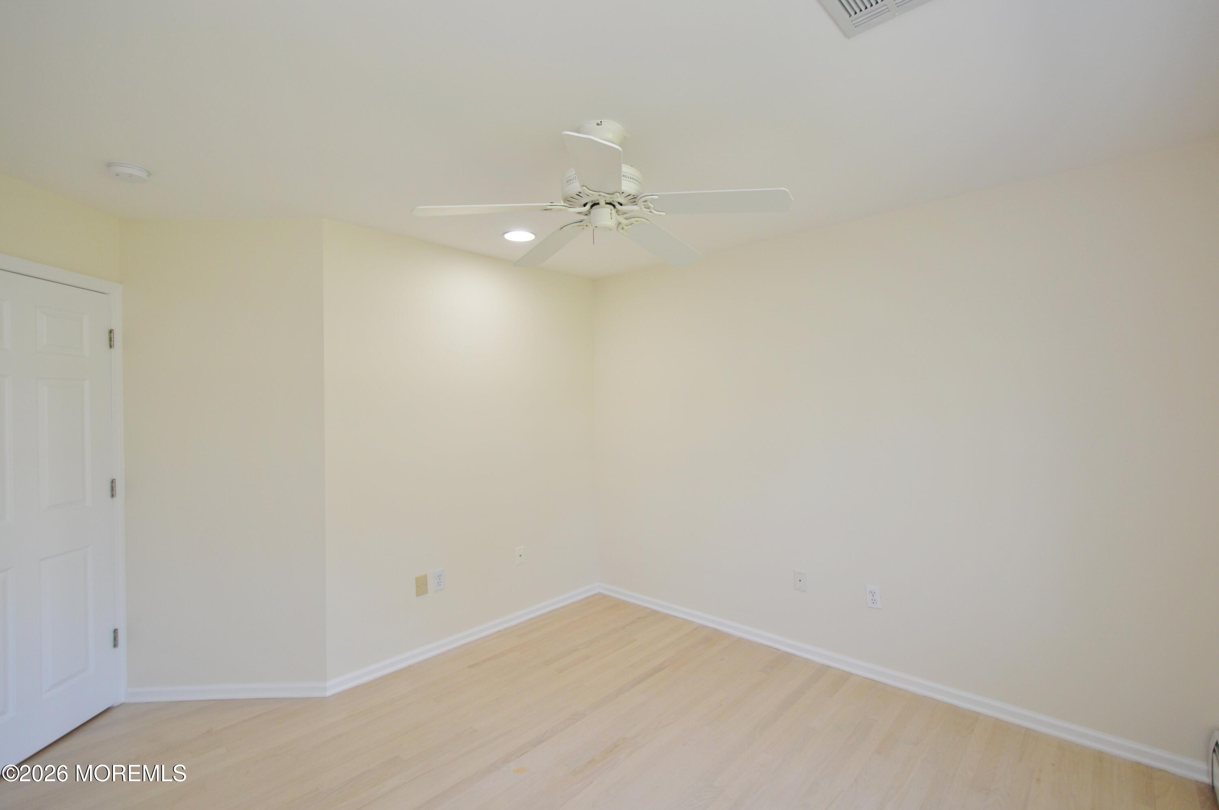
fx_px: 507
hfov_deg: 100.4
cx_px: 610
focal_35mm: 15
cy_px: 405
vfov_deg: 77.2
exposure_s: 1/100
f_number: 5
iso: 400
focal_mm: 10
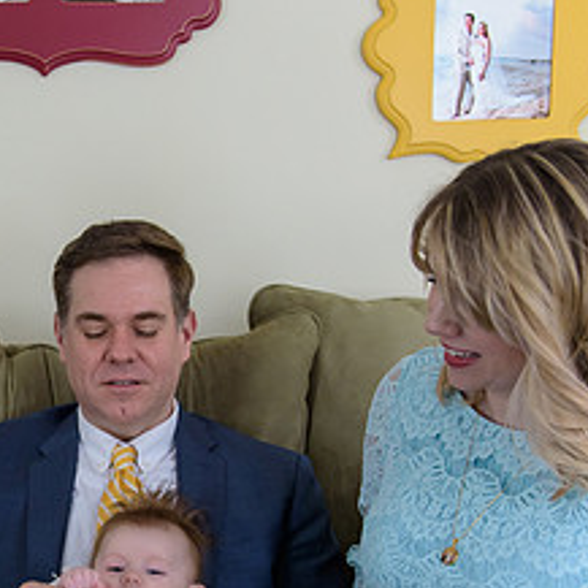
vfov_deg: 25.5
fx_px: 1268
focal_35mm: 66
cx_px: 16
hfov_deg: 25.0
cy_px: 492
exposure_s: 1/125
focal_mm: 29
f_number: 3.2
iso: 1600
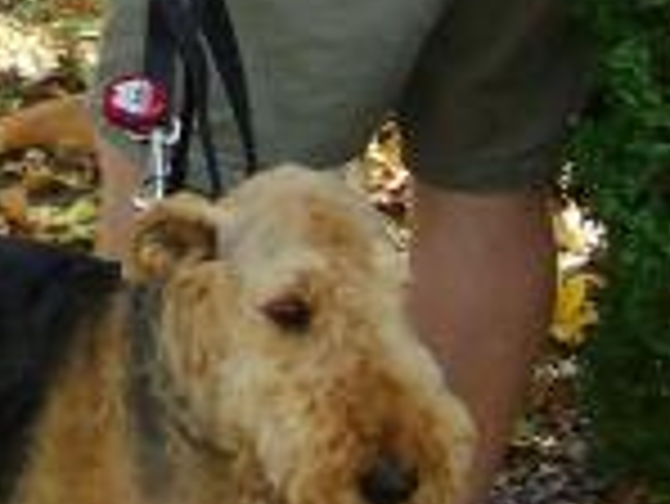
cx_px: -49
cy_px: -216
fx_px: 3080
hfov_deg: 12.2
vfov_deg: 9.1
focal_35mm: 159
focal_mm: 5.6
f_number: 2.8
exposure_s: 1/90
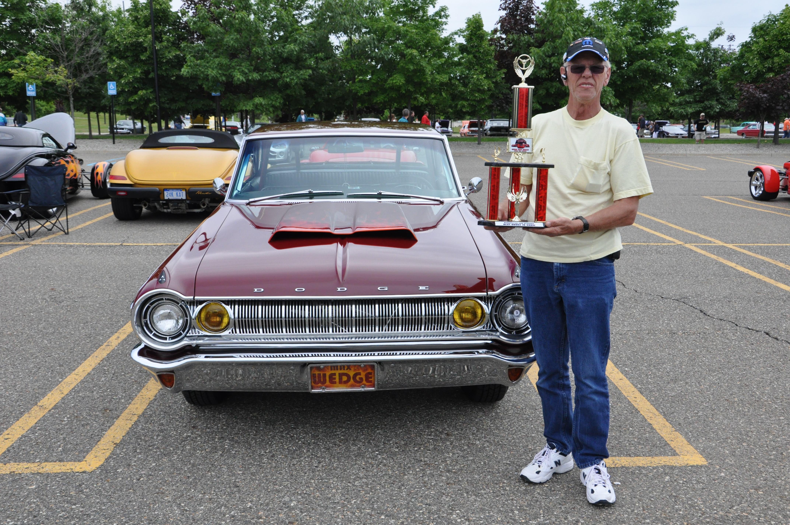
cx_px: 395
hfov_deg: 53.2
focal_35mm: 36
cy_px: 262
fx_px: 789
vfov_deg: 36.8
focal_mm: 24
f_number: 9
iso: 1000
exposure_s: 1/320
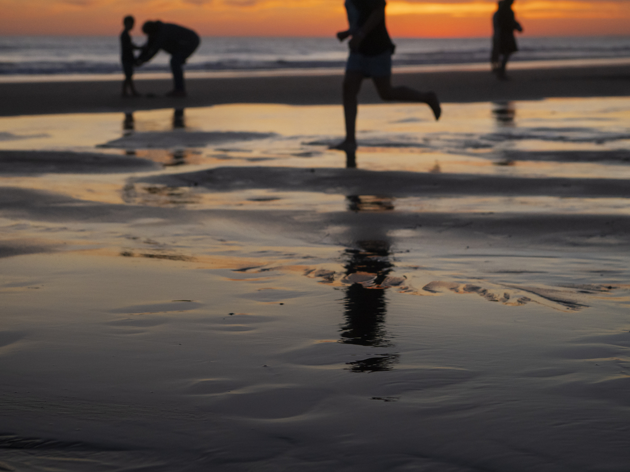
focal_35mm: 81
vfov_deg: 18.2
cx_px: 312
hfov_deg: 24.1
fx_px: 1474
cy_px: 187
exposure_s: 1/4000
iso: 1600
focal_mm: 52
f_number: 4
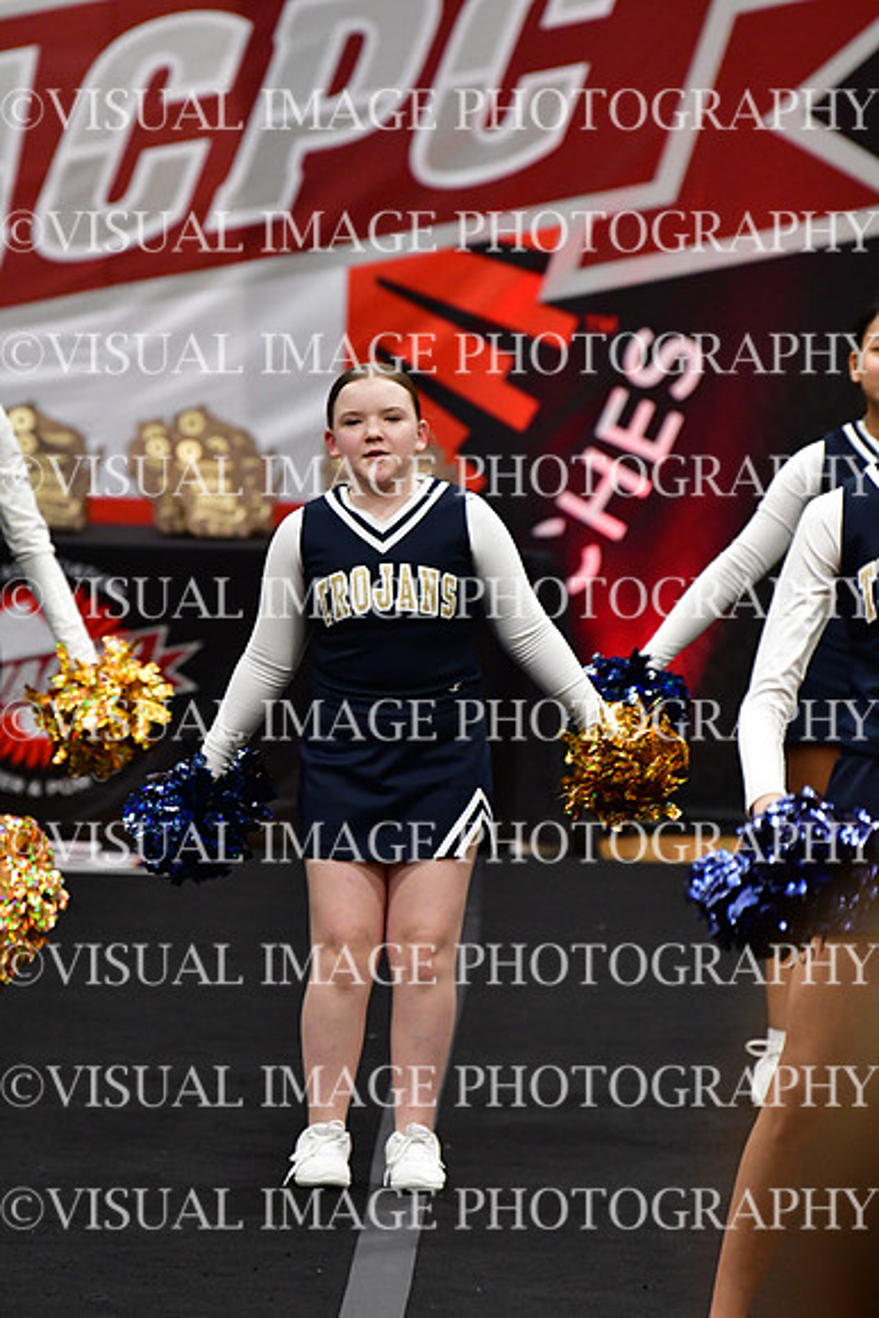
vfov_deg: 6.9
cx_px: 440
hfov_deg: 4.6
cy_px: 659
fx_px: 10980
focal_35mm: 300
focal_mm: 200
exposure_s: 1/500
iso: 4000
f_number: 3.5
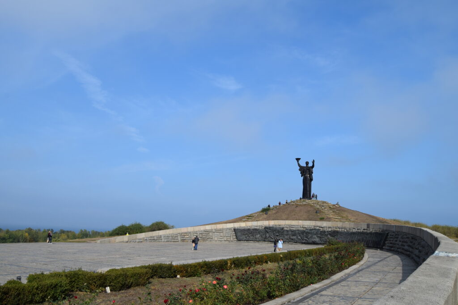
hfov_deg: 64.5
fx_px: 363
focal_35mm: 28
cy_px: 152
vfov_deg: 45.7
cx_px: 229
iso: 200
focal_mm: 19
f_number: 10
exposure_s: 1/400
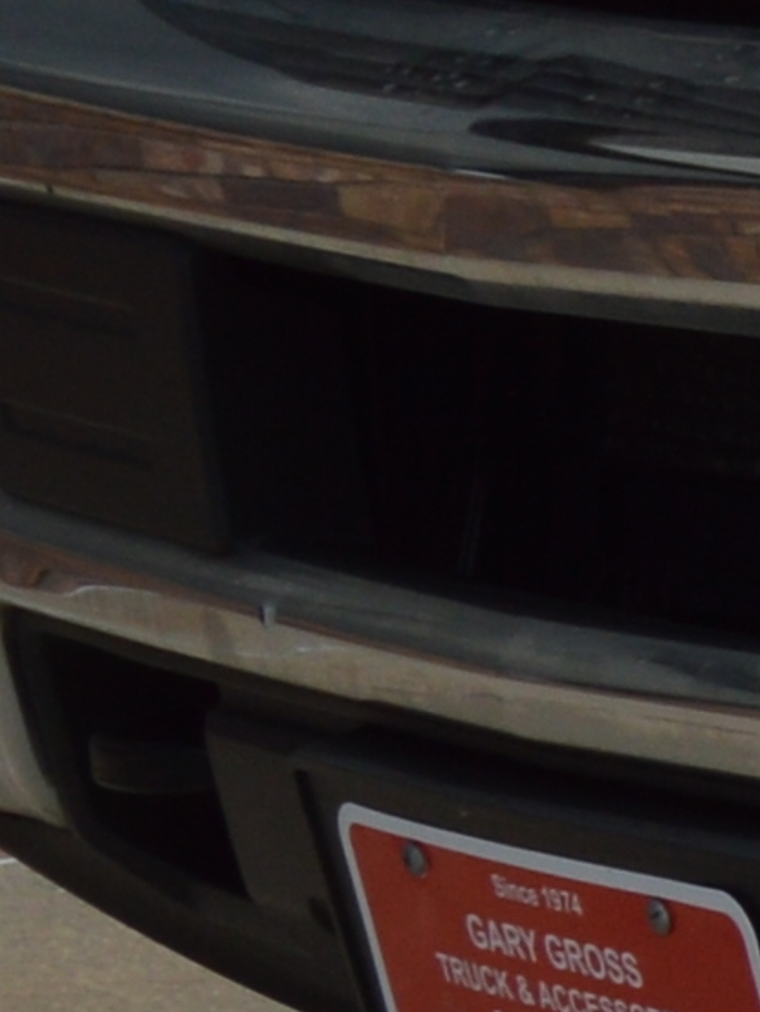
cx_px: 3884
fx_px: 10095
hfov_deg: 3.8
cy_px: 167
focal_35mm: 345
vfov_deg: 5.7
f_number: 10
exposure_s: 1/500
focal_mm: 22
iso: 100
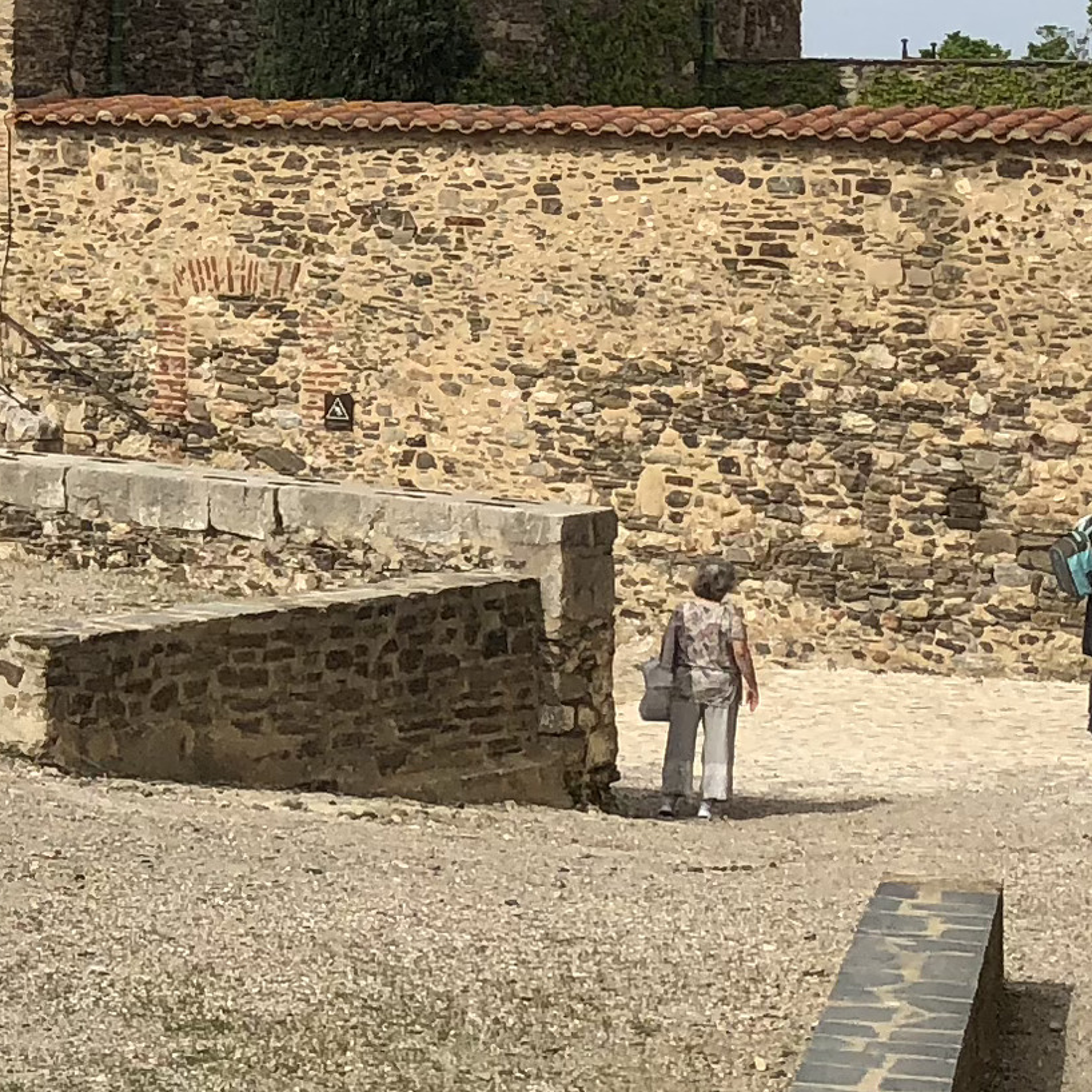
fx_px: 4319
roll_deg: +0.0
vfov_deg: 14.2
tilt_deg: +0.7
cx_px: -634
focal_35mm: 121
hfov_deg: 13.4
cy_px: 51
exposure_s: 1/3003
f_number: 1.8
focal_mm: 4
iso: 20
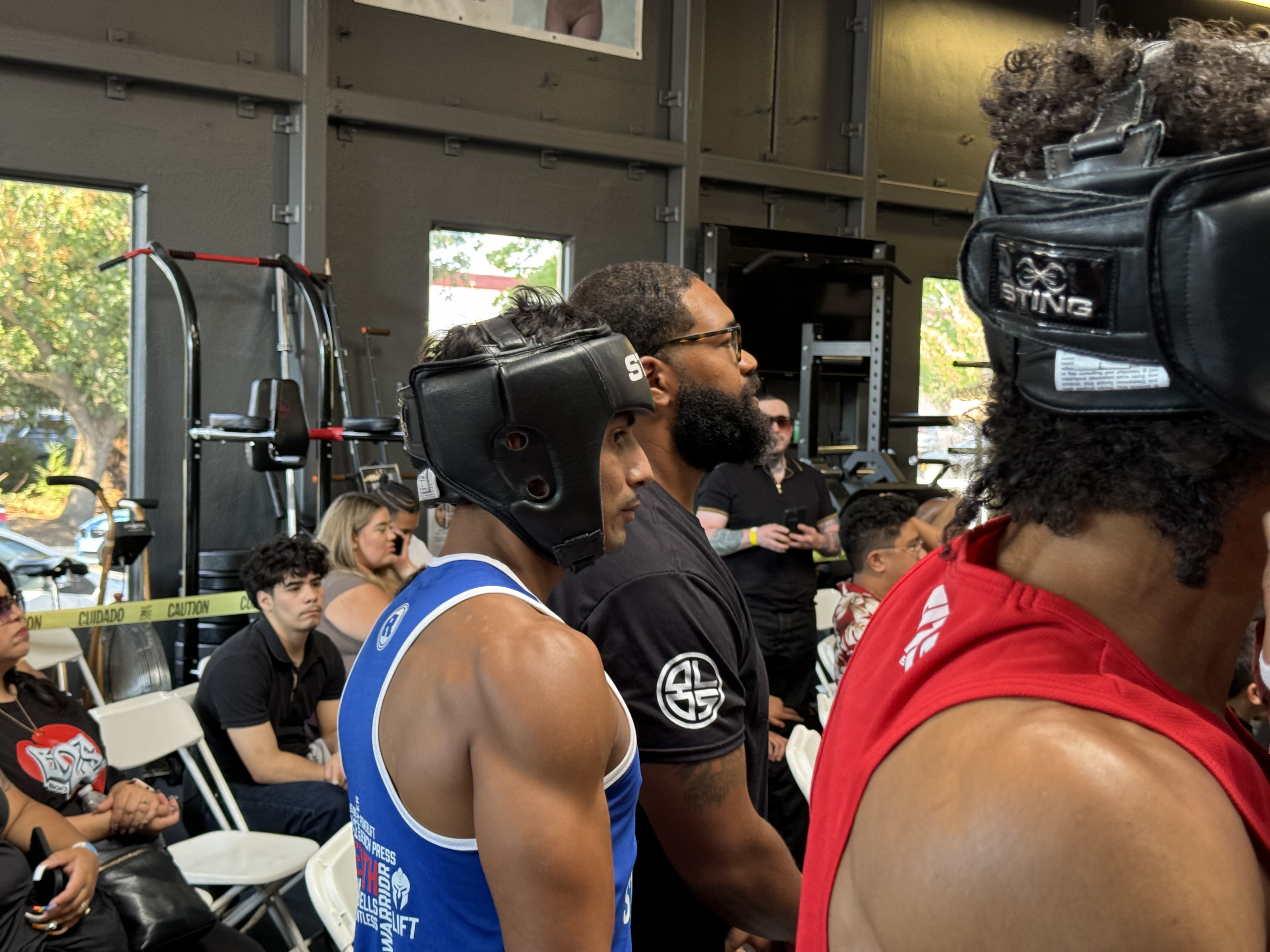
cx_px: 635
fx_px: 1761
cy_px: 476
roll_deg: -1.7
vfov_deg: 30.3
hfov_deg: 39.7
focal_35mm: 48
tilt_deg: -2.6
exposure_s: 1/60
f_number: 1.78
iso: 160
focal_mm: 6.76
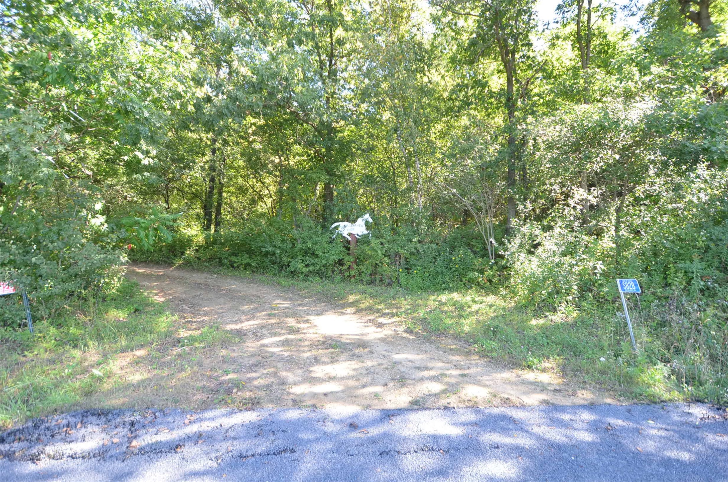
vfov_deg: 77.1
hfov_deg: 100.5
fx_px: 303
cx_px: 364
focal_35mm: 15
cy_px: 241
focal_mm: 10
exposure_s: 1/125
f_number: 3.5
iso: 250
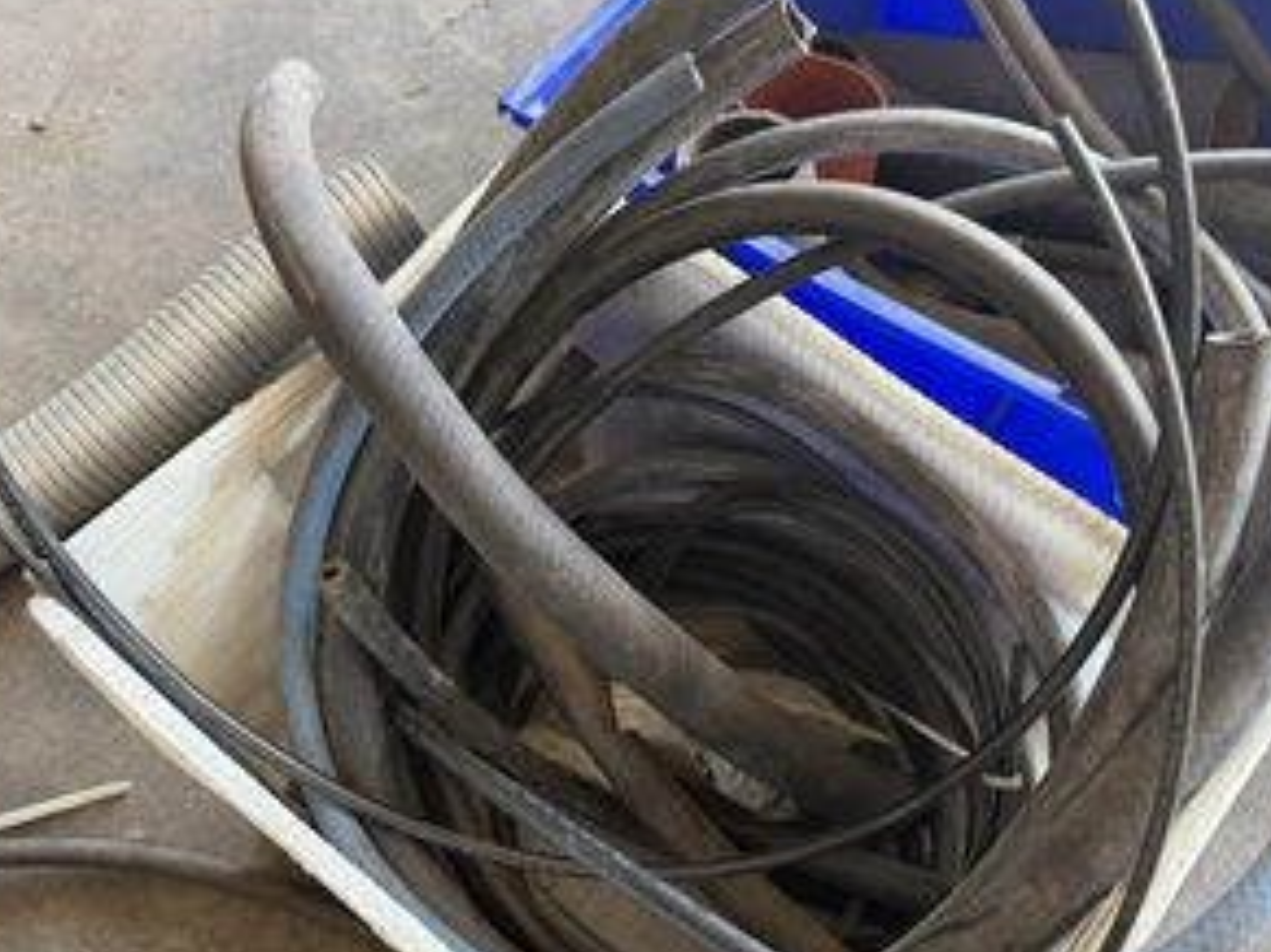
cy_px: 594
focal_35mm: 33
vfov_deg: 42.6
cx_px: 668
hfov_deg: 55.3
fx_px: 1211
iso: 125
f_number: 1.78
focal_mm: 6.76
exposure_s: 1/60
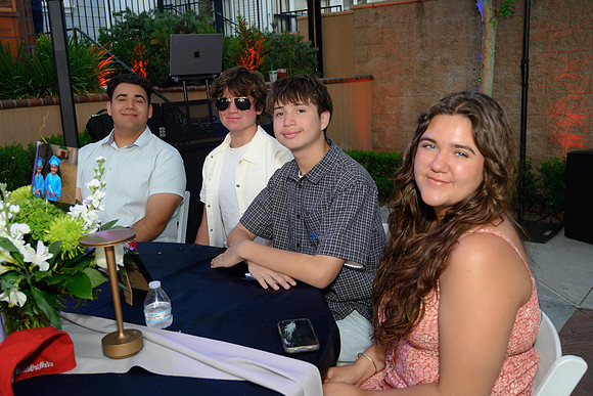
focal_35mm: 36
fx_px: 593
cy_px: 198
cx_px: 296
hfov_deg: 53.1
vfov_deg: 36.9
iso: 320
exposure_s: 1/100
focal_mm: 24
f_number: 4
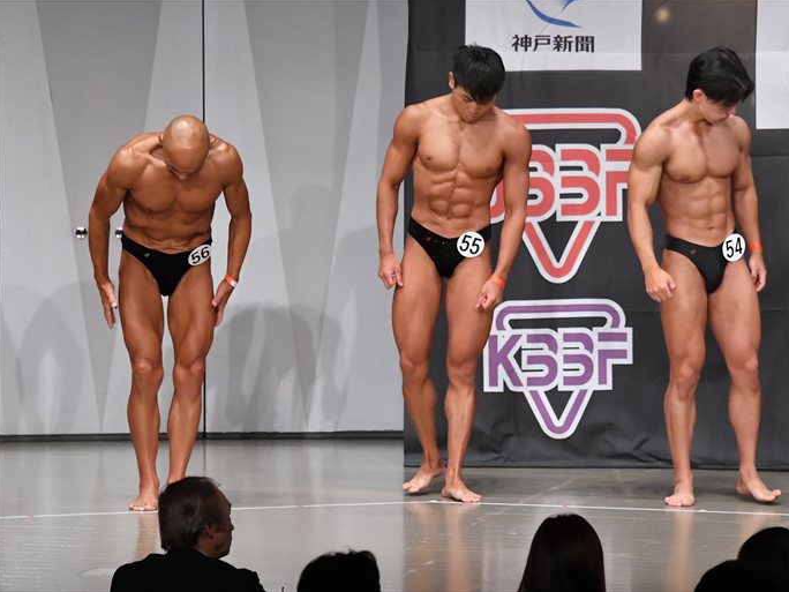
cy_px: 295
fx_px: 5014
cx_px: 388
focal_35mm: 220
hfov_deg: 9.0
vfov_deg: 6.8
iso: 6400
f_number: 5.6
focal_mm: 135
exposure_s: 1/400
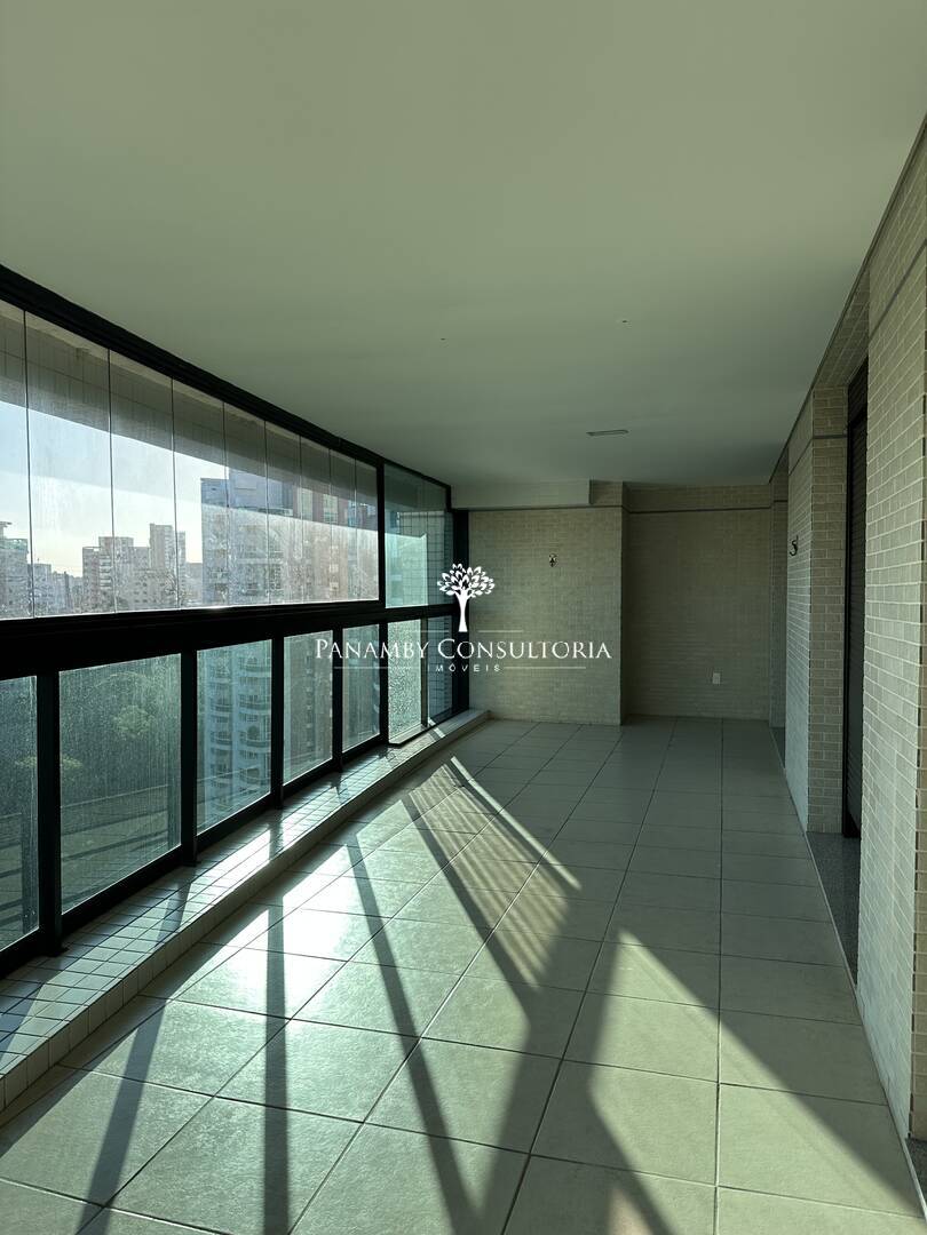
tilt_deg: -1.3
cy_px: 618
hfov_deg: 56.8
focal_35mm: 24
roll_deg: -0.3
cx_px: 464
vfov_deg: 71.6
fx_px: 857
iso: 80
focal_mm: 6.86
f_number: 1.78
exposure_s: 1/1393
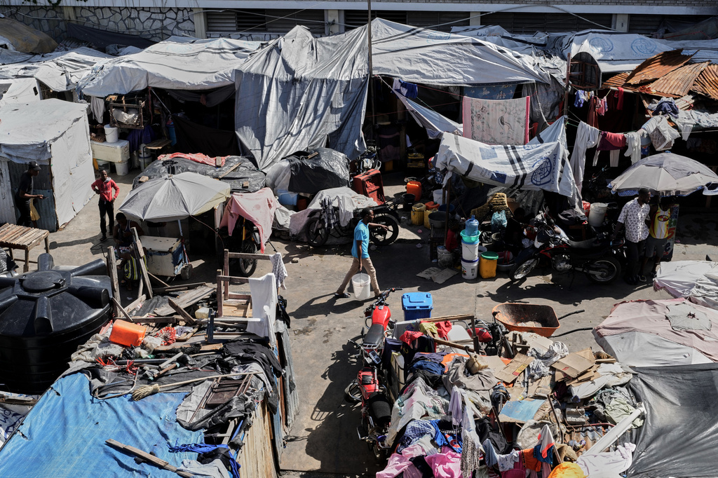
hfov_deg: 39.6
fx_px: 997
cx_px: 359
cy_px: 239
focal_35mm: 50
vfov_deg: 27.0
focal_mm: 50
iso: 400
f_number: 13
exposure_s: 1/200
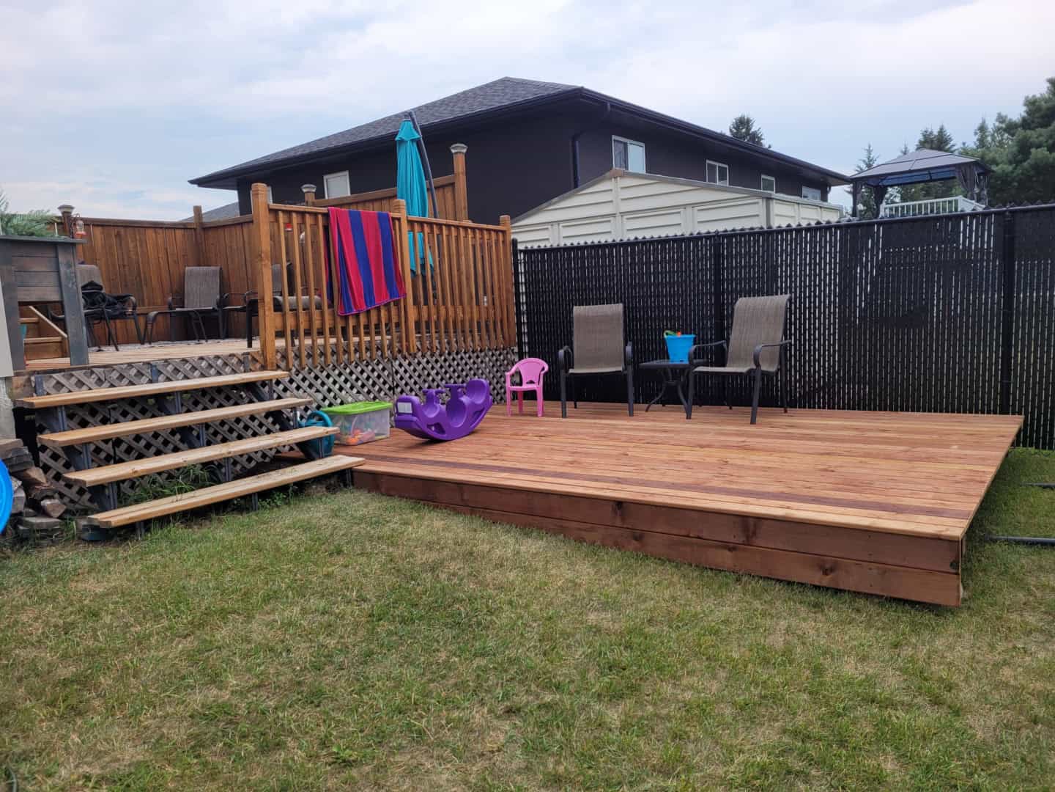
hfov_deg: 67.3
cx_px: 528
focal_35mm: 26
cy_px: 396
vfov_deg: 53.1
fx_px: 792
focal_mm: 5.4
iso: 40
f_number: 1.8
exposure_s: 1/1372
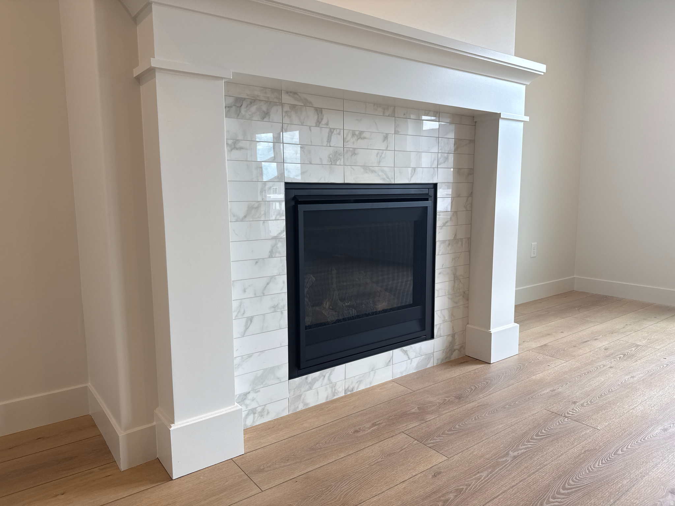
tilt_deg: -7.5
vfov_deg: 56.8
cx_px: 338
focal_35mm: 24
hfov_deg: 71.6
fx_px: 468
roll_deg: +0.2
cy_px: 253
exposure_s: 1/120
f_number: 1.78
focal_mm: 6.76
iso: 64
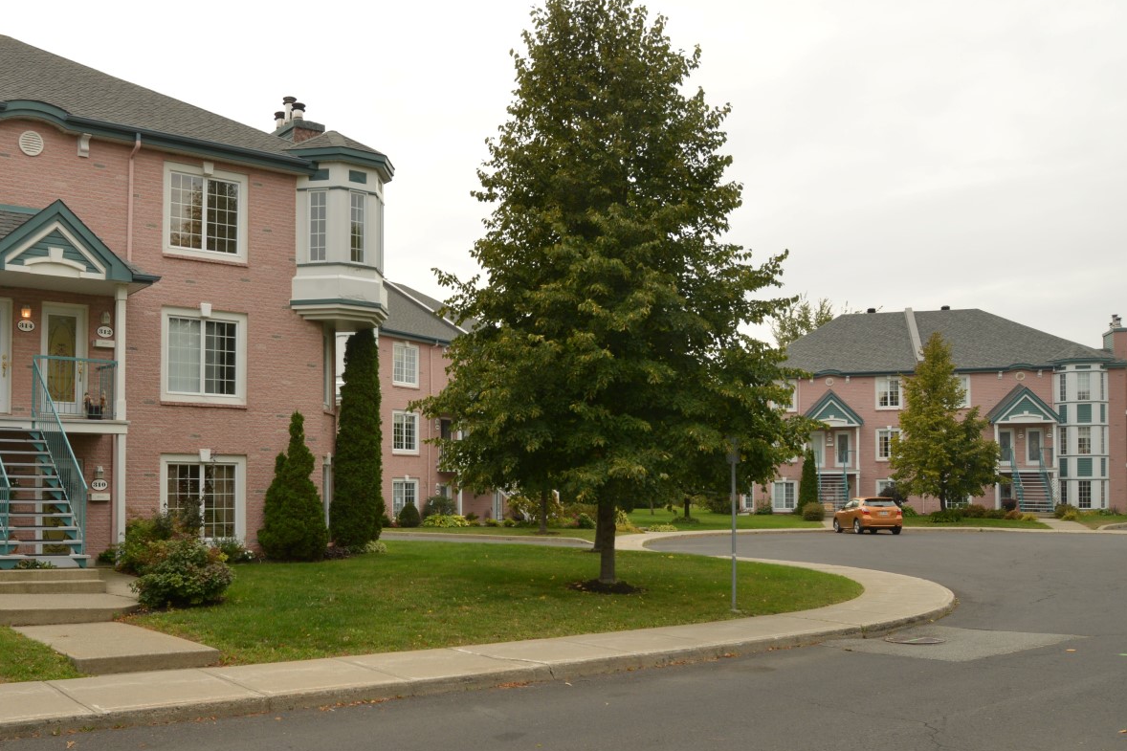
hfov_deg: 56.2
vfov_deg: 39.6
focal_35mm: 33
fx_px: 1033
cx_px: 391
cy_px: 477
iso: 400
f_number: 11
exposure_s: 1/160
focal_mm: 24
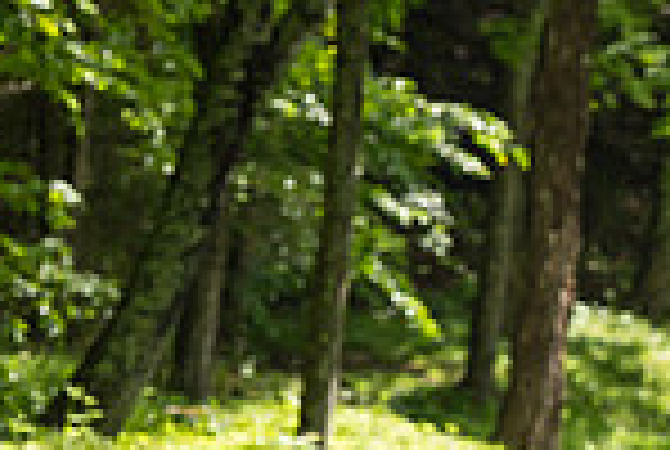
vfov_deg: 2.2
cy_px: 655
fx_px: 11599
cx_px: 1273
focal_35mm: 622
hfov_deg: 3.3
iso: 200
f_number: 5.6
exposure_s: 1/200
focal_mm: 160
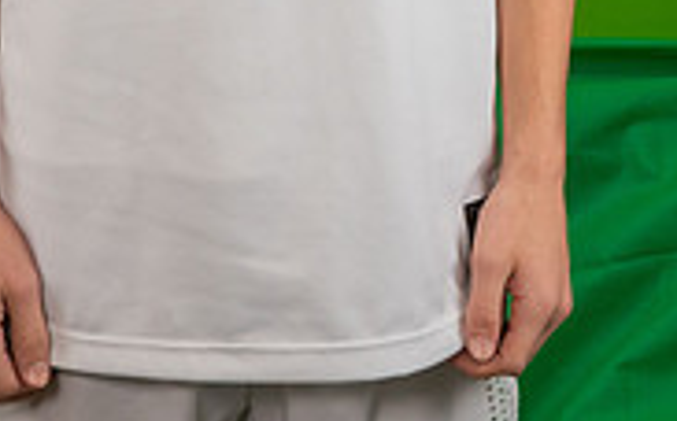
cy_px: -636
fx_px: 2581
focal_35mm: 140
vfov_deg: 8.4
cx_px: 335
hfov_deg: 14.9
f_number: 20
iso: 800
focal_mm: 29
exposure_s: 1/60
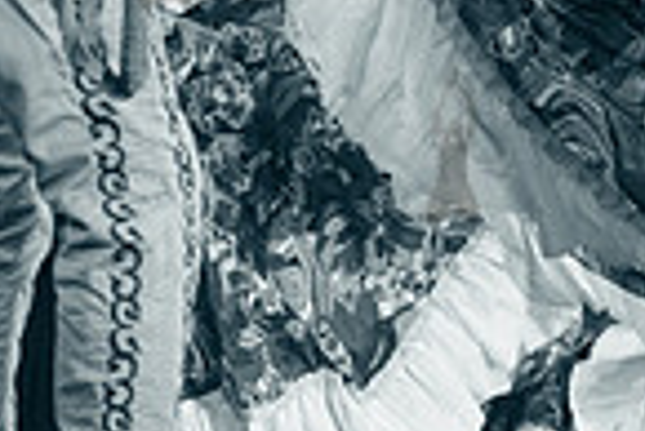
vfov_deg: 6.0
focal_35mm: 230
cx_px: 1084
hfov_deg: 8.6
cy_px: -36
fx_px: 4125
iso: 4000
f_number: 2.8
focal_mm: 55
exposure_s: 1/1000
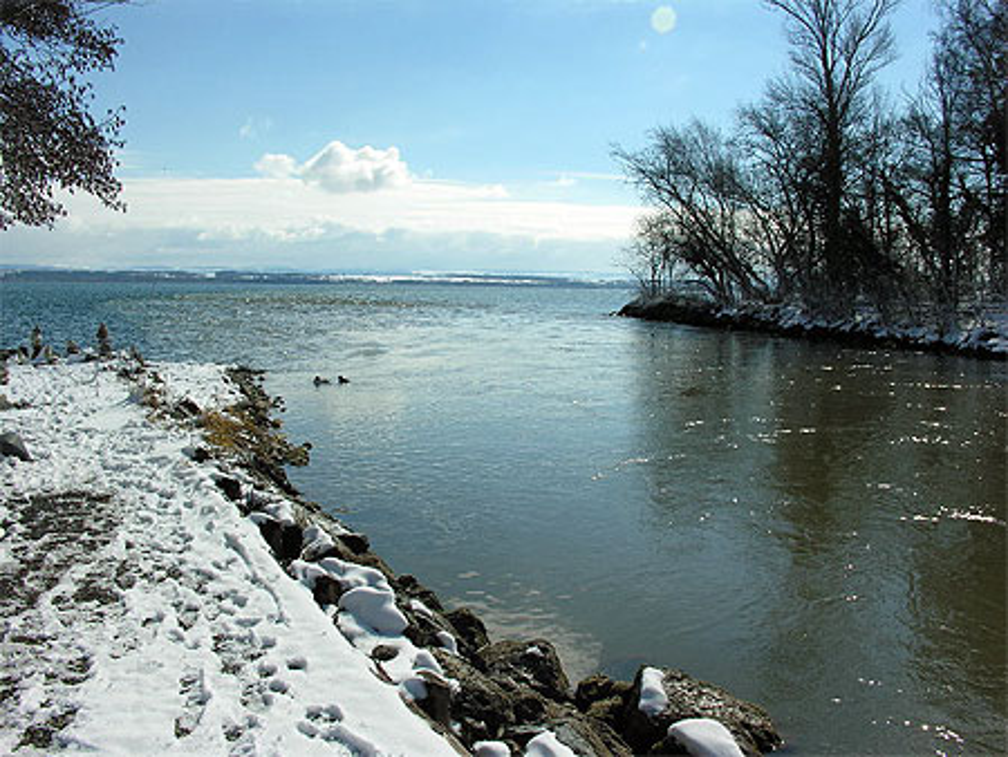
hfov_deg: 52.6
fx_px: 1020
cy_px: 378
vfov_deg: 40.7
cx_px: 504
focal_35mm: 35
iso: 50
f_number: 7.1
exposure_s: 1/377
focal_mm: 8.9
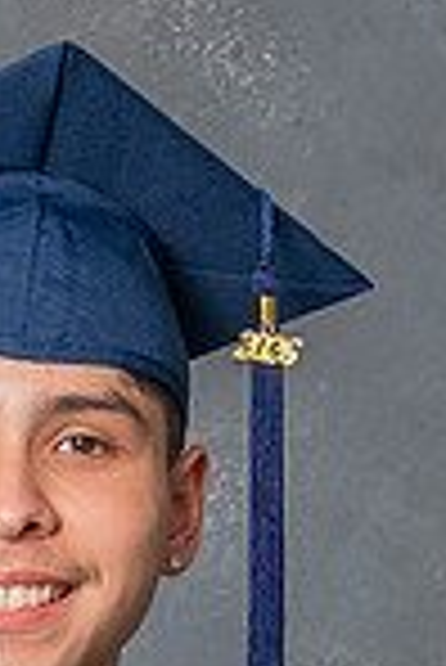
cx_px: -194
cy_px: 1680
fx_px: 5803
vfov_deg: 6.2
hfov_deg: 4.4
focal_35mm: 313
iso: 200
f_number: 4.5
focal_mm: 24
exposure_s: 1/200
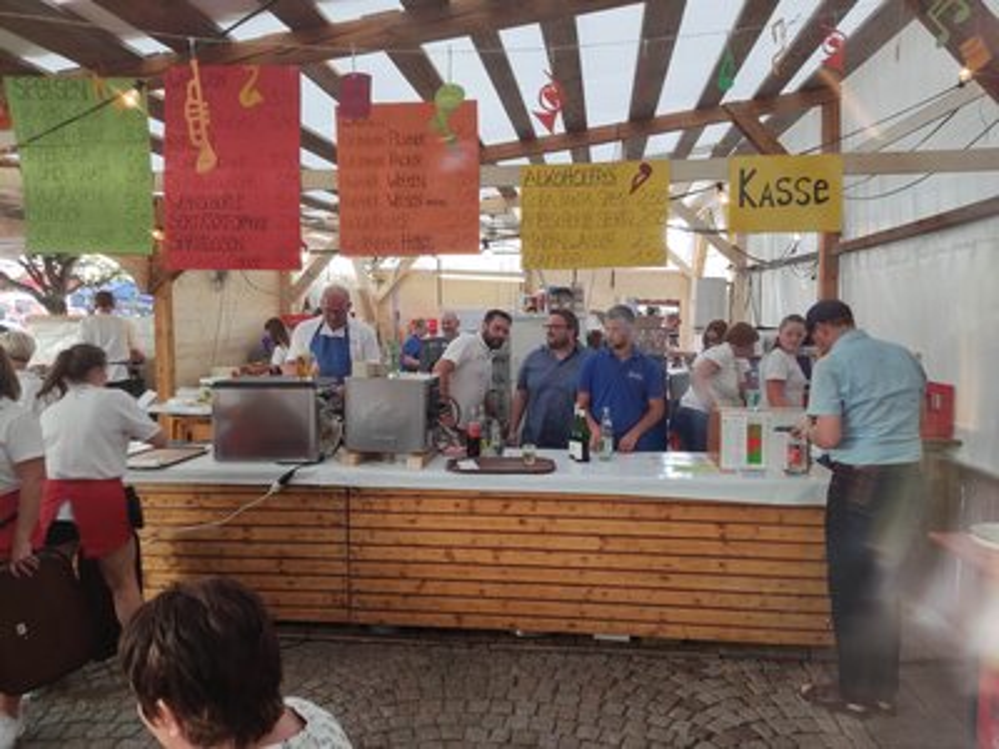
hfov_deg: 69.4
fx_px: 721
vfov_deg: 54.9
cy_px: 374
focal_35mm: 25
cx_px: 500
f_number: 1.79
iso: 54
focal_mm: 4.71
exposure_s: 1/50
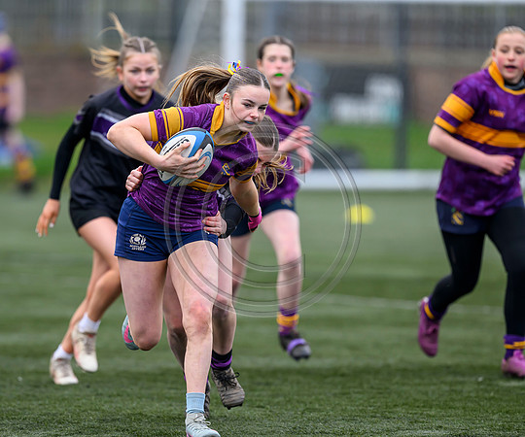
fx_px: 7697
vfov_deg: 3.3
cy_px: 206
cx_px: 179
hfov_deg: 3.9
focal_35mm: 487
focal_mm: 400
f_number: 3.5
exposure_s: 1/2000
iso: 640
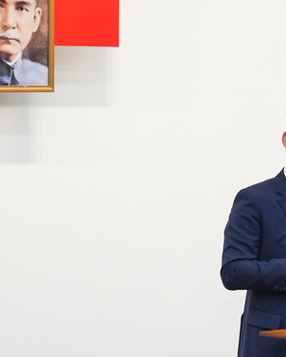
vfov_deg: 11.6
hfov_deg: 9.2
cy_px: 166
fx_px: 1768
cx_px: 265
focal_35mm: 167
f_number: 2.8
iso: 1600
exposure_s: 1/400
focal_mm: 64
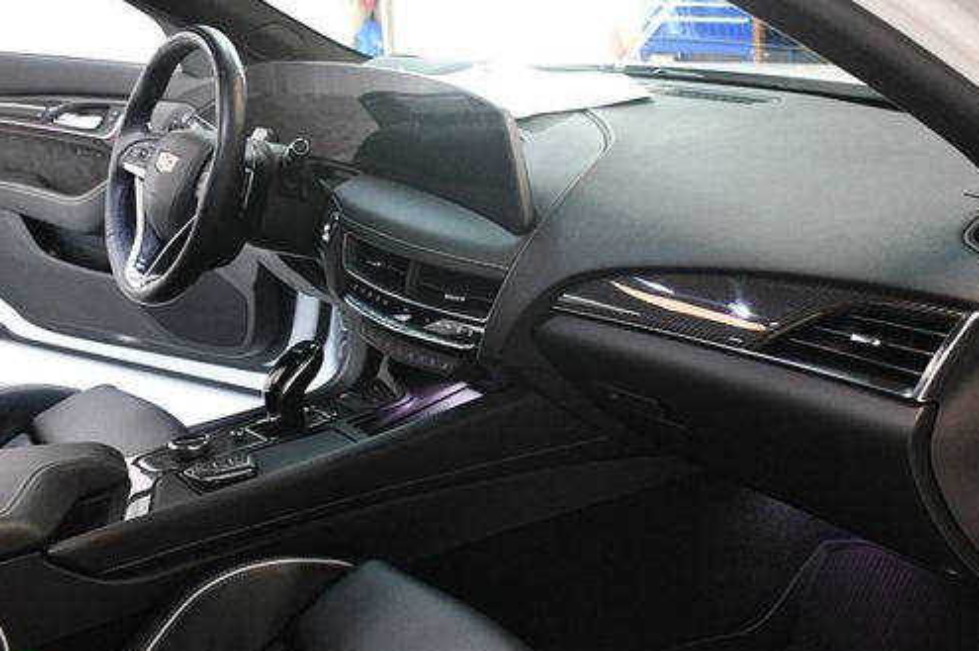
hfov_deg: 44.5
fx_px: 1195
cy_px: 311
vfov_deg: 30.4
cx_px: 534
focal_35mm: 44
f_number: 3.8
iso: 3200
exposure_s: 1/80
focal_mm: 23
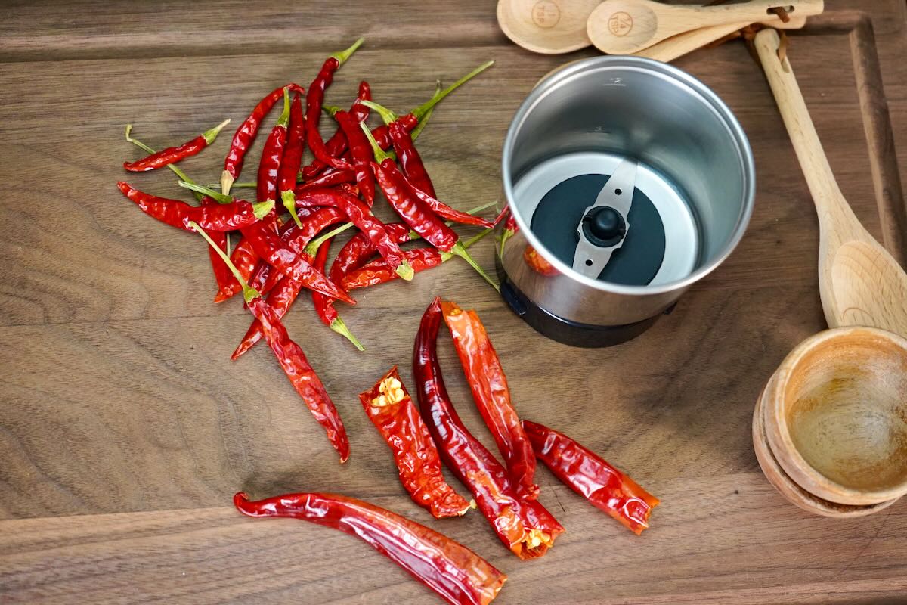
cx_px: 454
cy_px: 302
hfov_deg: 31.9
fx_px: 1587
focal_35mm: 63
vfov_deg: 21.6
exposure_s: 1/160
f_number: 5.6
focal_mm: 63
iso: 4000
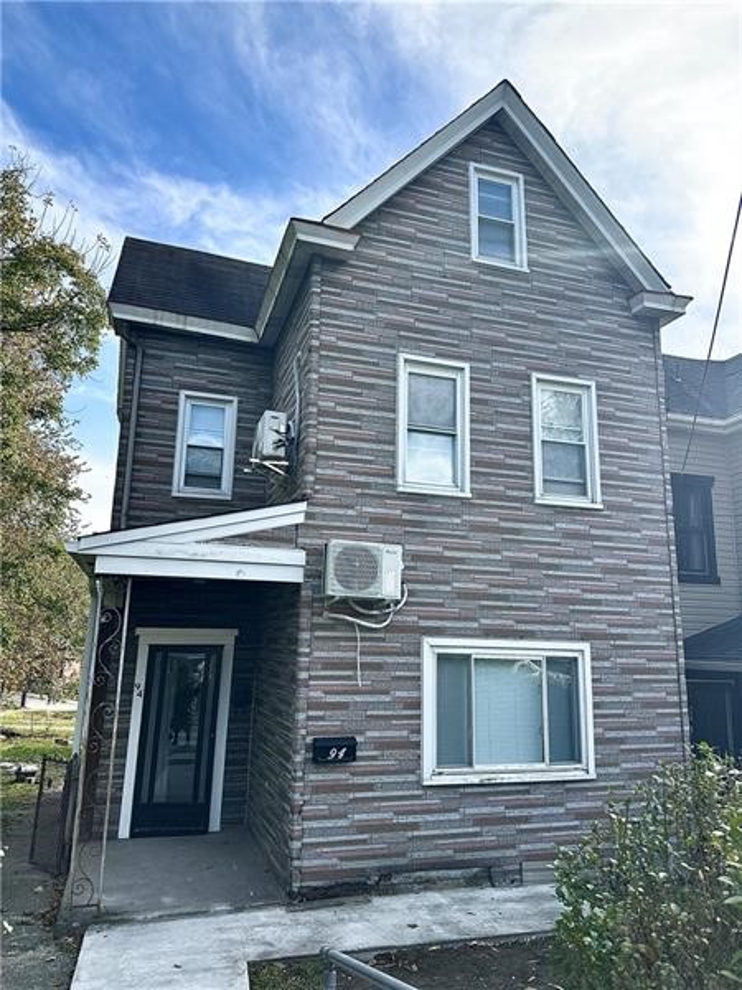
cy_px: 495
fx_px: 686
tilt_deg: +12.2
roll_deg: -1.0
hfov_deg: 56.8
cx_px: 371
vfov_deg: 71.6
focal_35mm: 24
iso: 80
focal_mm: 6.86
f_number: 1.78
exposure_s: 1/1916
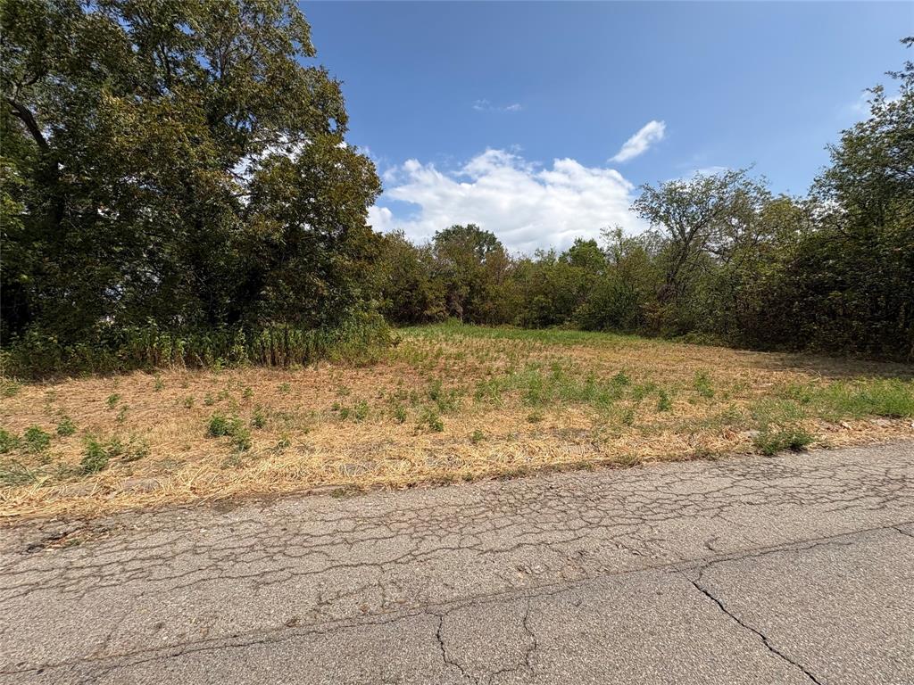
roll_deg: -0.2
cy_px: 342
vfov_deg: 85.7
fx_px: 370
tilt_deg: -3.5
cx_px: 457
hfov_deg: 102.1
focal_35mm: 14
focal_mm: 2.22
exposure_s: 1/2273
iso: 50
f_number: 2.2
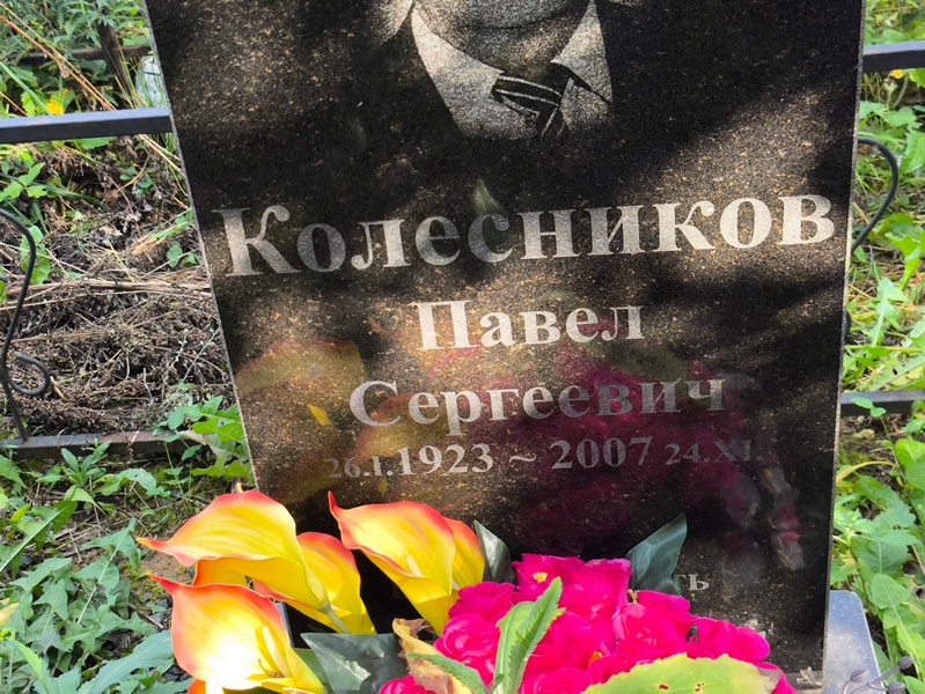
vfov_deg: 29.1
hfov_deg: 38.2
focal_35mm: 50
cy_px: 347
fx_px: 1337
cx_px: 462
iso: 50
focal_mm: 4.71
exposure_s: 1/136
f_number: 1.7
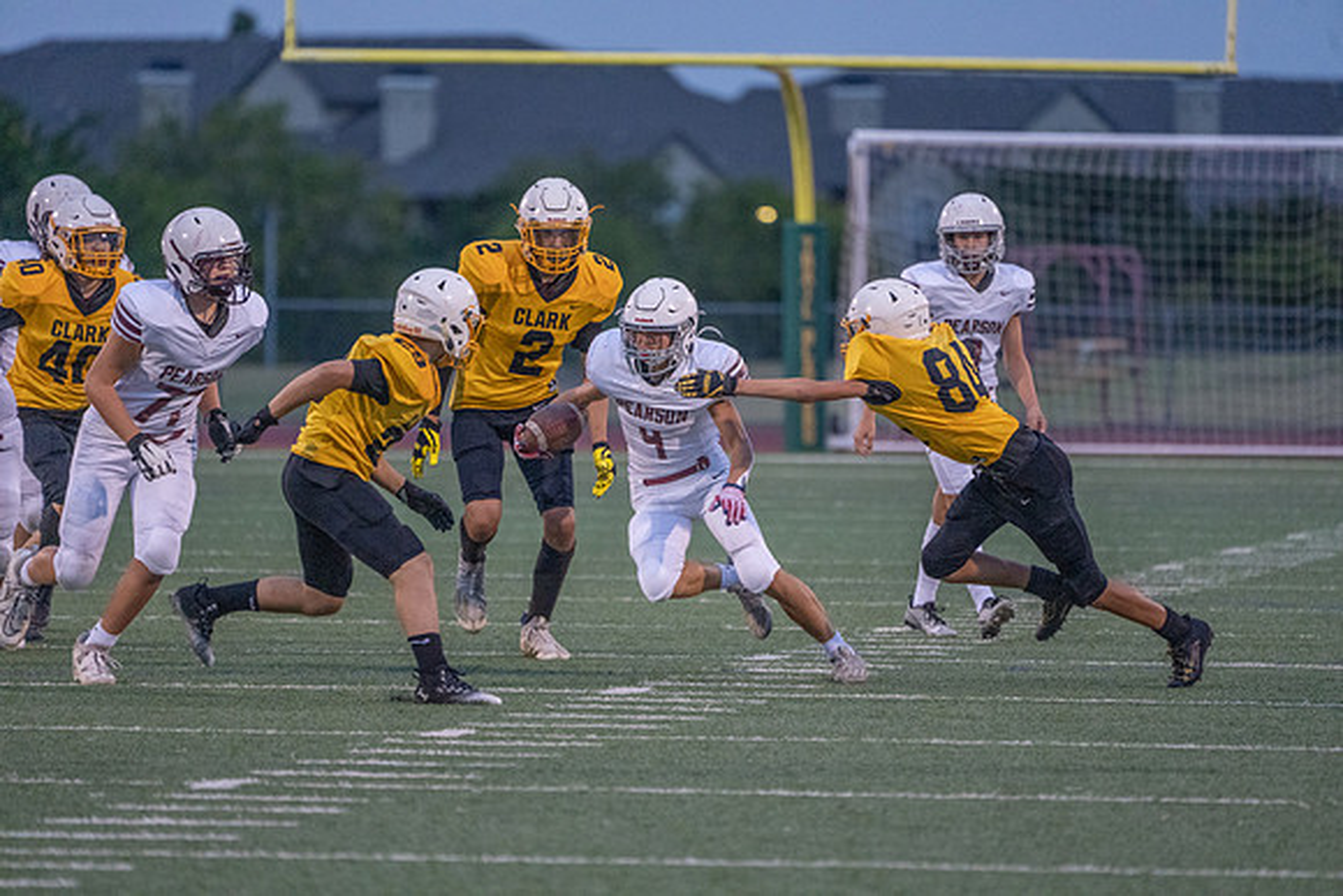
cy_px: 448
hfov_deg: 5.2
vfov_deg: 3.4
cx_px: 672
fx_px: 14925
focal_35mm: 400
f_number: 5.6
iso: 8000
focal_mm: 400
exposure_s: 1/1000
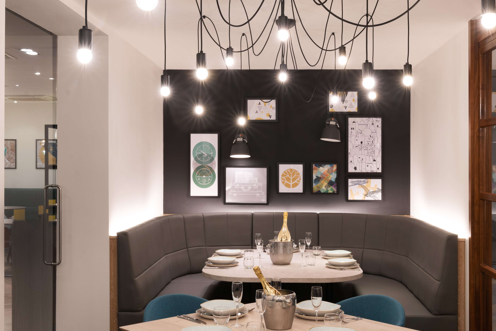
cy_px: 164
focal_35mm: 48
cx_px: 294
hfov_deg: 41.0
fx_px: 661
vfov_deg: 28.1
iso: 200
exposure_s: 1/2.5
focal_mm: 34
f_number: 11
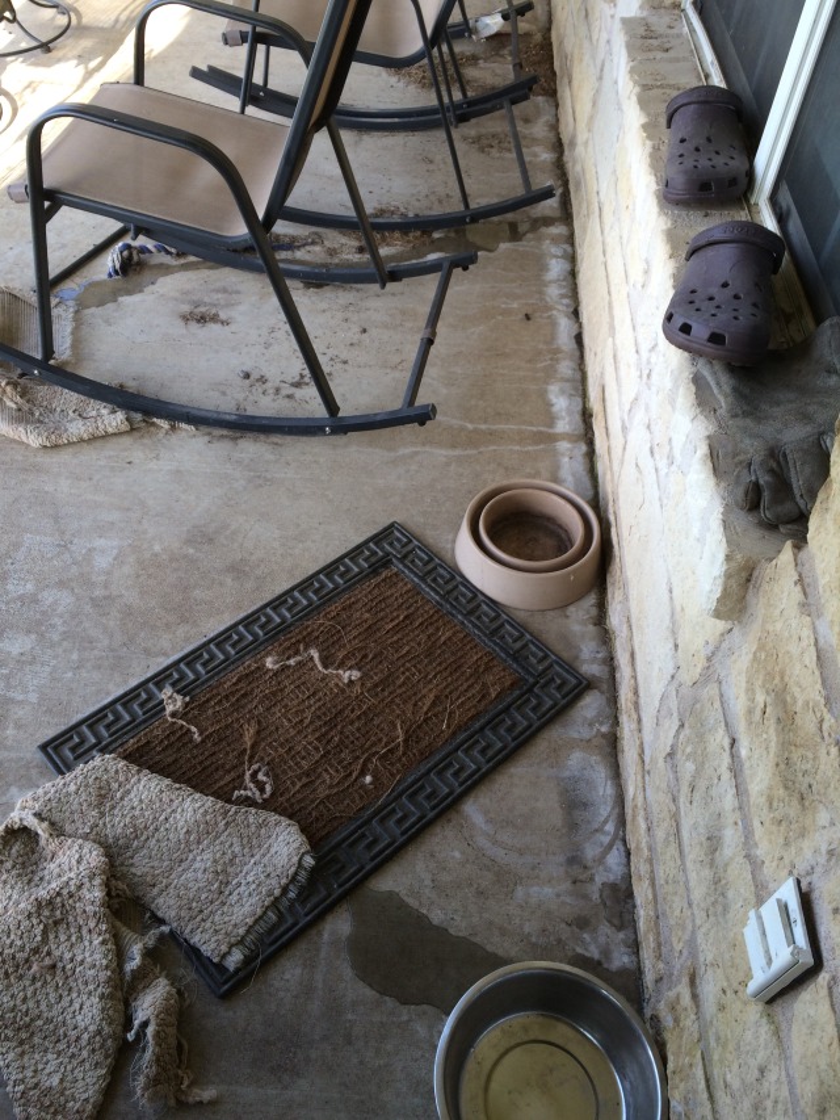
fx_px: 938
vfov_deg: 61.7
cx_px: 420
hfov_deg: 48.2
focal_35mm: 29
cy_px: 560
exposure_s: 1/120
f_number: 2.2
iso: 32
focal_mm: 4.15
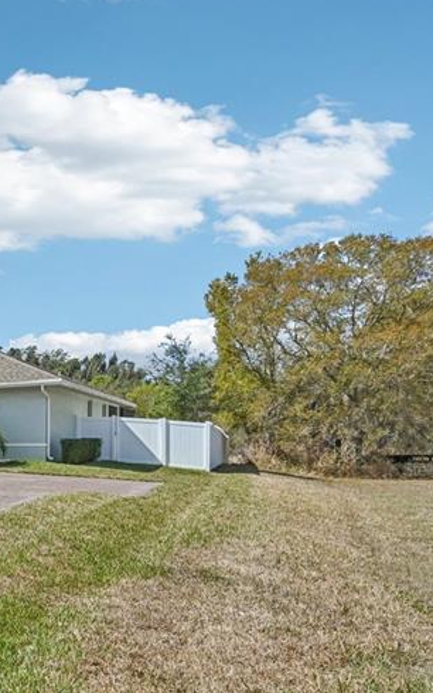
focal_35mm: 33
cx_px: -241
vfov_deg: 56.6
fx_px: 624
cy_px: 469
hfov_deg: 26.1
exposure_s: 1/8000
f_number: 8
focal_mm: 15.5
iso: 2000
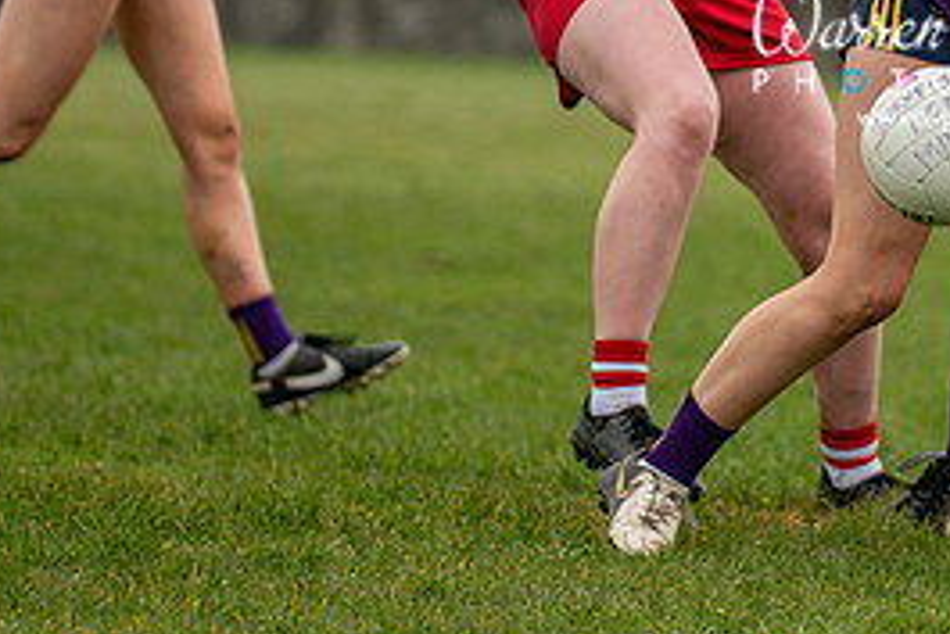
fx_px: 8369
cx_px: 986
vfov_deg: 4.3
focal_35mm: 317
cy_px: -30
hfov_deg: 6.5
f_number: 2.8
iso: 320
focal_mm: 145
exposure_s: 1/1000
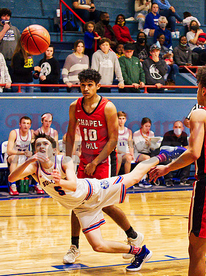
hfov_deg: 21.0
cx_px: 103
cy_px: 138
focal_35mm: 70
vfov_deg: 27.8
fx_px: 557
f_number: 2.8
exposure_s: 1/500
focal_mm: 35
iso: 5000
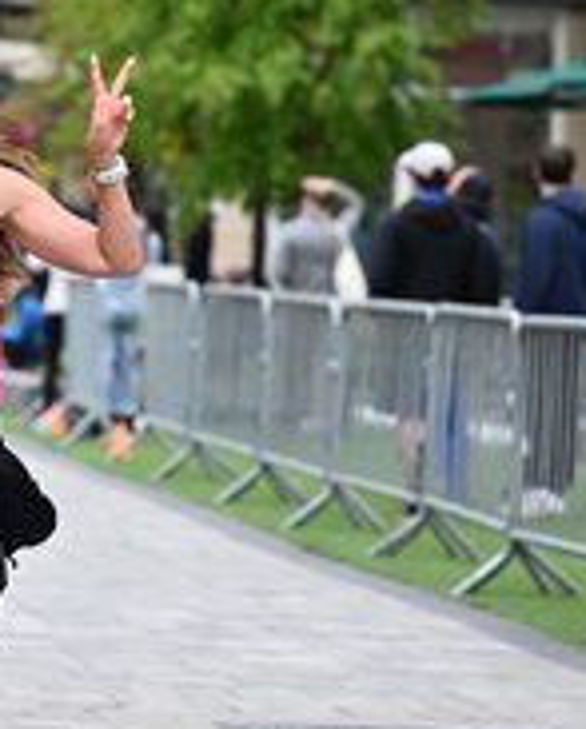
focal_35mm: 245
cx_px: -46
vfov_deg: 7.9
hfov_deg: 6.3
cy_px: 187
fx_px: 5298
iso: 640
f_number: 2.8
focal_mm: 87
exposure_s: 1/2000
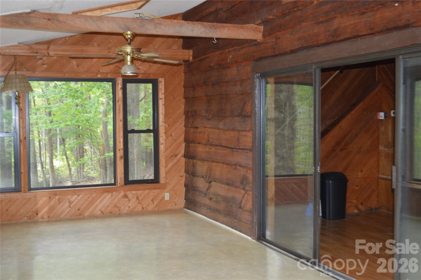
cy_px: 140
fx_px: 526
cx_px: 210
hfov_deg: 43.6
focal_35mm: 45
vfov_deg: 29.8
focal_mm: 30
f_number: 4.5
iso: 450
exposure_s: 1/60
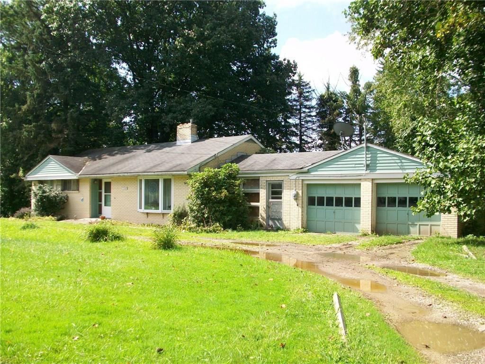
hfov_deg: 56.8
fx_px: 448
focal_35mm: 32
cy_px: 182
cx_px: 242
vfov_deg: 44.2
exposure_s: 1/400
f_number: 2.8
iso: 64
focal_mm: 5.7
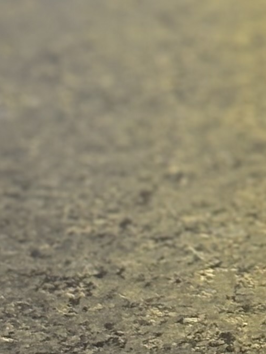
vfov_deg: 6.2
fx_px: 3217
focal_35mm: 314
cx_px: 750
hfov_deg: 4.6
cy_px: -153
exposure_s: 1/60
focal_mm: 5.96
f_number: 1.6
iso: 64
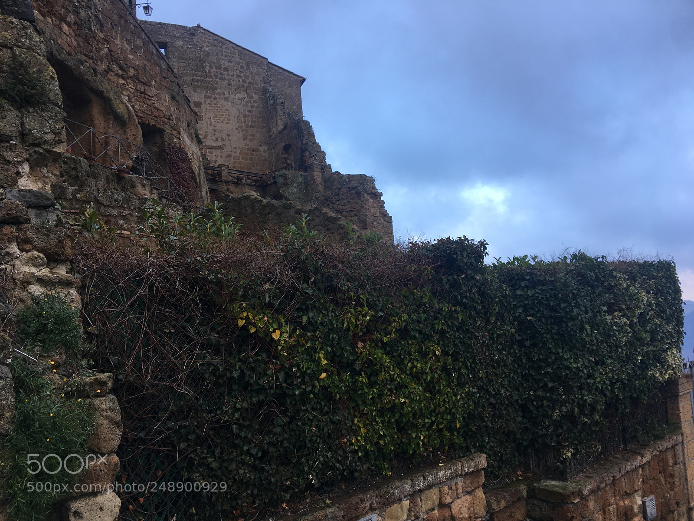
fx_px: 581
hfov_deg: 61.7
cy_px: 260
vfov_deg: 48.2
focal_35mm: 29
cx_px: 347
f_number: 2.2
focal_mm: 4.15
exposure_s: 1/112
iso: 25
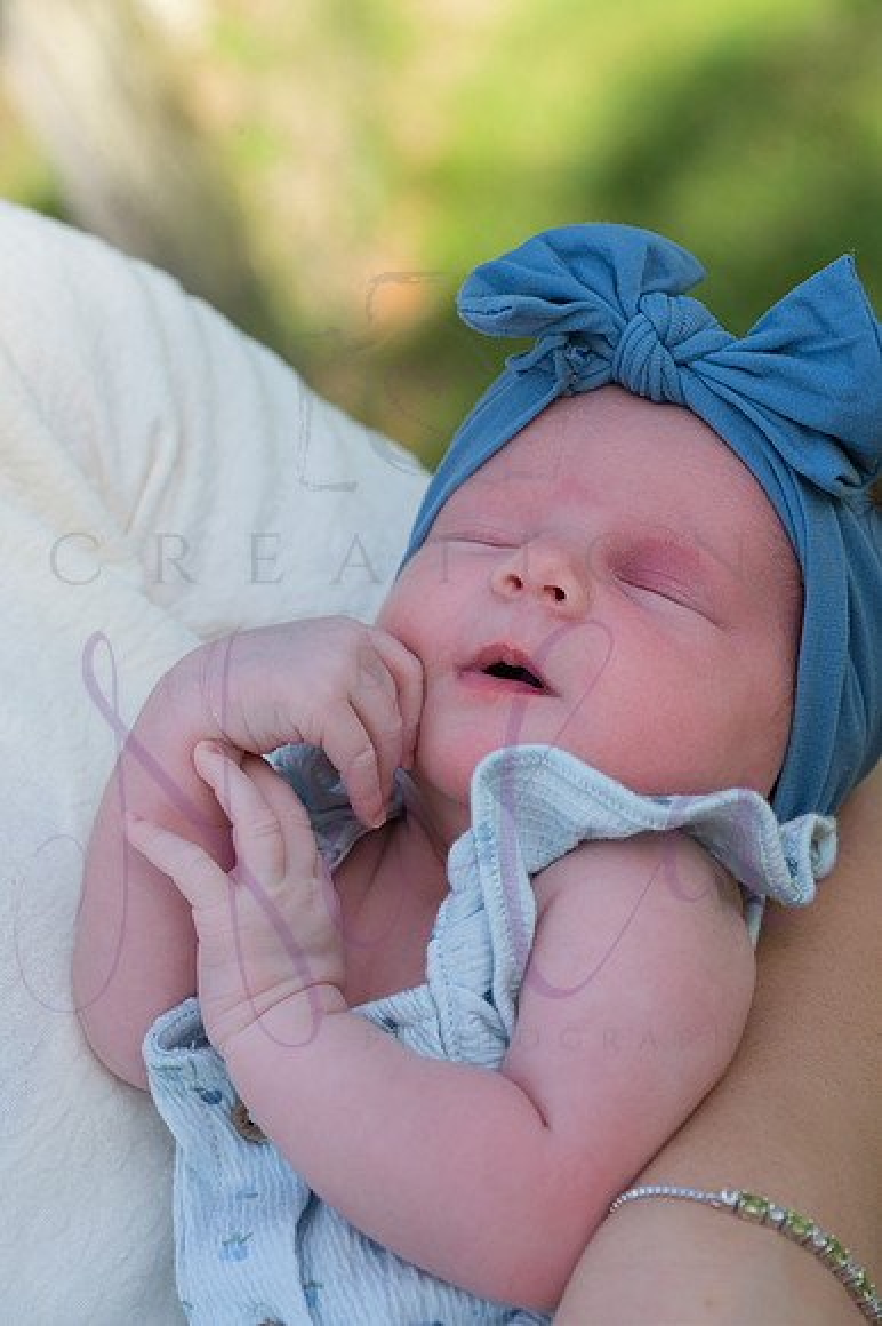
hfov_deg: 15.3
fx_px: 3274
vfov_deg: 22.9
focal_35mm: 89
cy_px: 663
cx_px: 441
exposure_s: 1/320
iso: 400
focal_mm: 89
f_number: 7.1
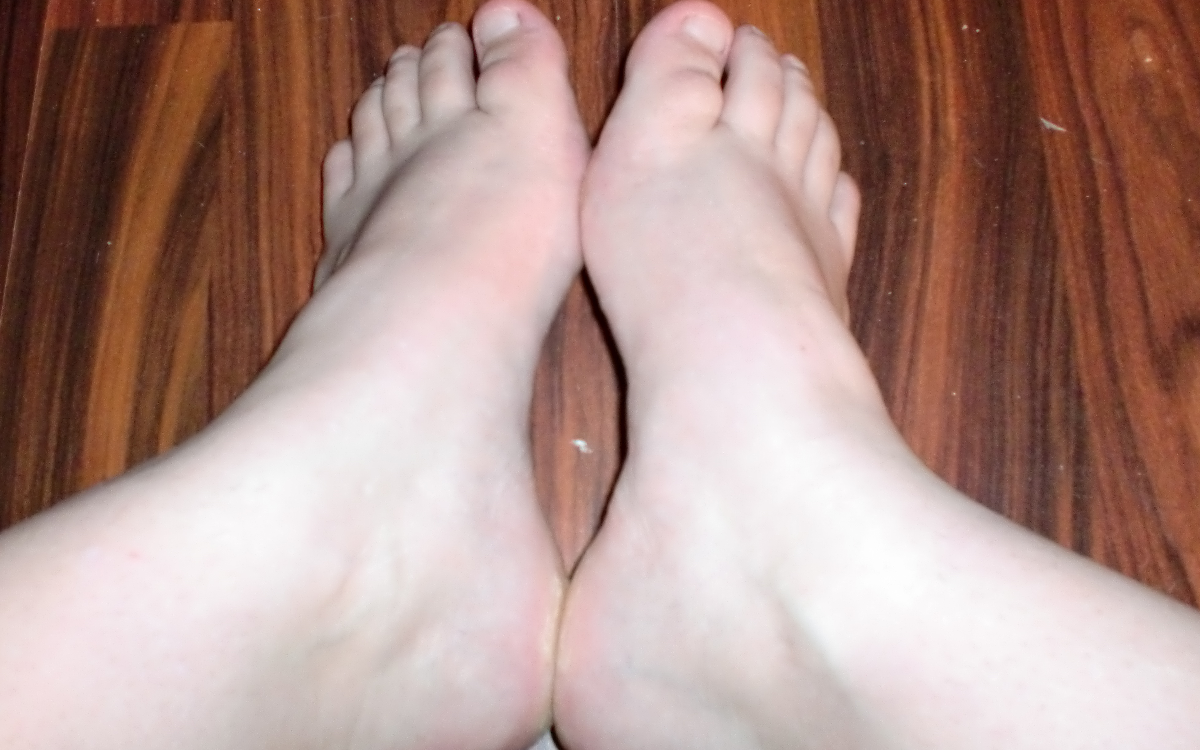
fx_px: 1243
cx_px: 609
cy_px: 361
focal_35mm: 38
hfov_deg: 51.5
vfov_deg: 33.6
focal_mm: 6.3
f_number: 3.1
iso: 400
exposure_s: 1/40
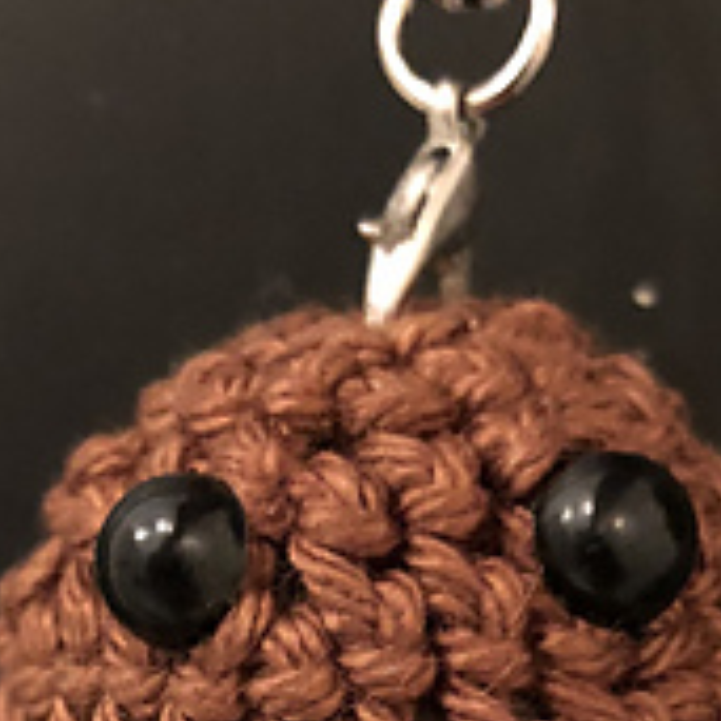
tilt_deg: -9.0
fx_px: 2262
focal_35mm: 96
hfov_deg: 18.1
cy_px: 928
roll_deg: -1.9
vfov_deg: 17.1
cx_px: 405
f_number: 1.8
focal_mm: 3.99
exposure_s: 1/4
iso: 125
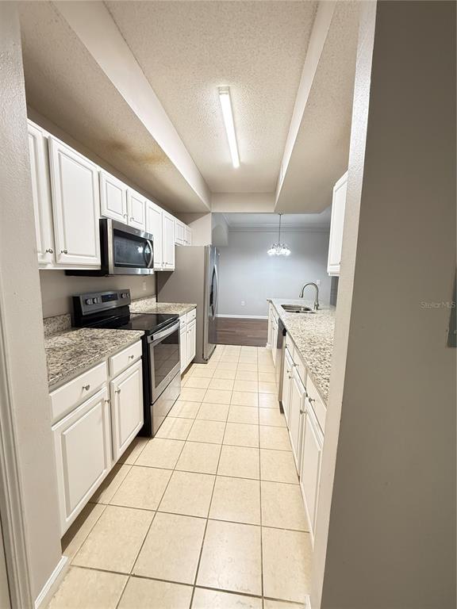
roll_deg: -1.4
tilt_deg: -7.7
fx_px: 246
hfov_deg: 85.7
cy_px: 304
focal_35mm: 14
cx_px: 228
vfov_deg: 102.1
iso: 500
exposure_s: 1/60
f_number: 2.2
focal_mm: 2.22
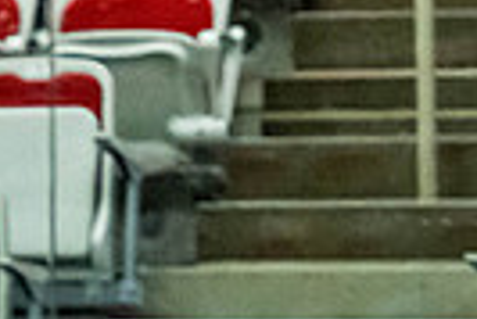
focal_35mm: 959
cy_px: 598
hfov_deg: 2.1
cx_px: -386
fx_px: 12720
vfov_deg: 1.4
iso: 3200
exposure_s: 1/640
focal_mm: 135
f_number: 2.8
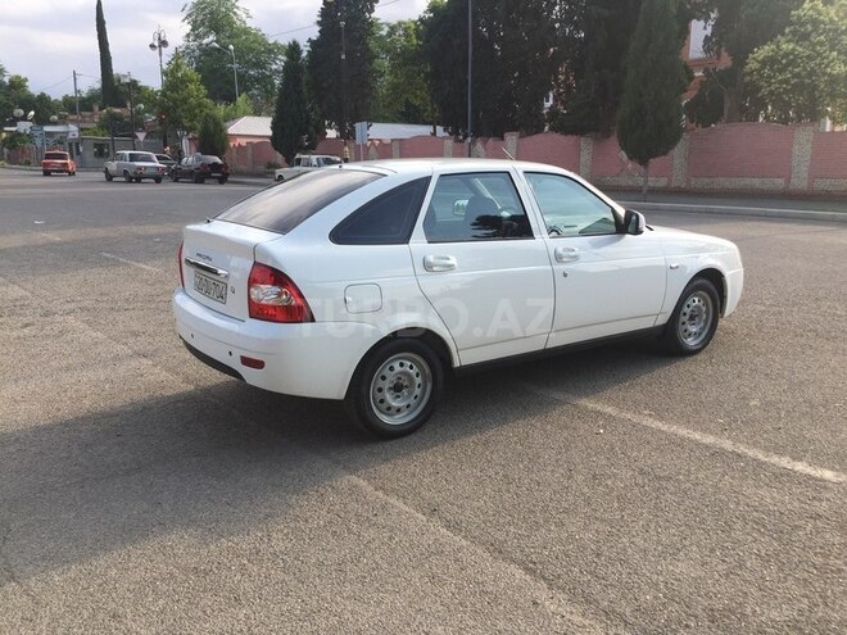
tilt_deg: -11.8
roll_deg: +0.3
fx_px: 710
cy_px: 318
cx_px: 424
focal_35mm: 29
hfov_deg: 61.7
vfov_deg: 48.2
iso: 32
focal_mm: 4.15
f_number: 2.2
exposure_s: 1/599
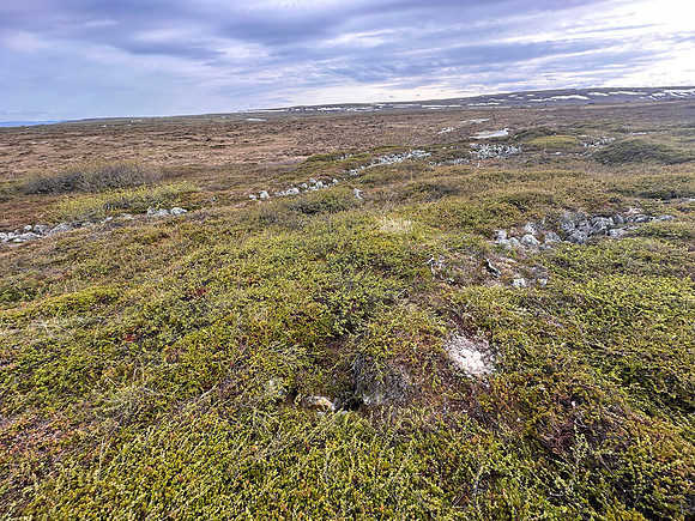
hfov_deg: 102.1
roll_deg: +2.1
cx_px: 348
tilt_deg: -27.8
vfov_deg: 85.7
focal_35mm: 14
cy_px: 260
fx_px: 281
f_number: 2.2
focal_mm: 2.22
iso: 40
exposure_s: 1/245
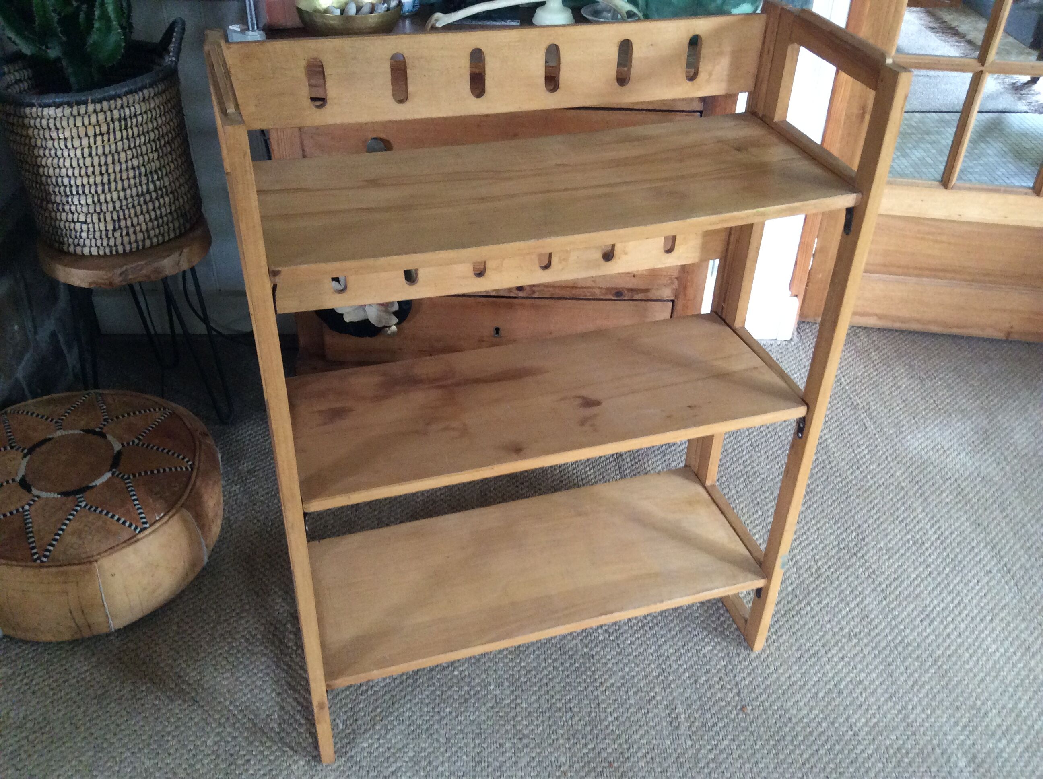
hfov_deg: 56.9
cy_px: 390
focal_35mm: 32
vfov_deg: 44.1
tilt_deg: -38.3
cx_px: 522
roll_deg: +0.1
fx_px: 963
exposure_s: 1/25
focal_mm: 3.3
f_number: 2.4
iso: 200
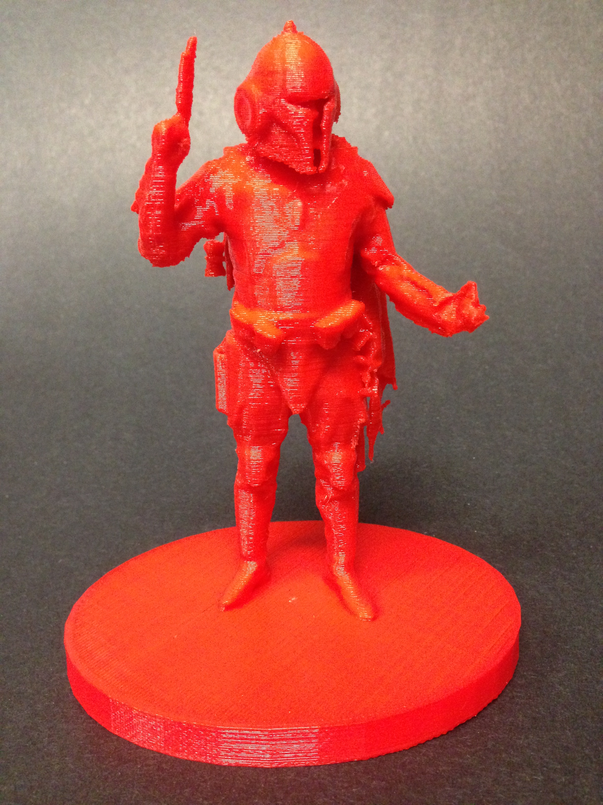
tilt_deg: -16.9
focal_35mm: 33
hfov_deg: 42.9
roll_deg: +0.1
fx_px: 766
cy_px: 402
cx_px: 302
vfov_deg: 55.4
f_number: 2.4
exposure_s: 1/15
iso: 500
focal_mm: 4.12
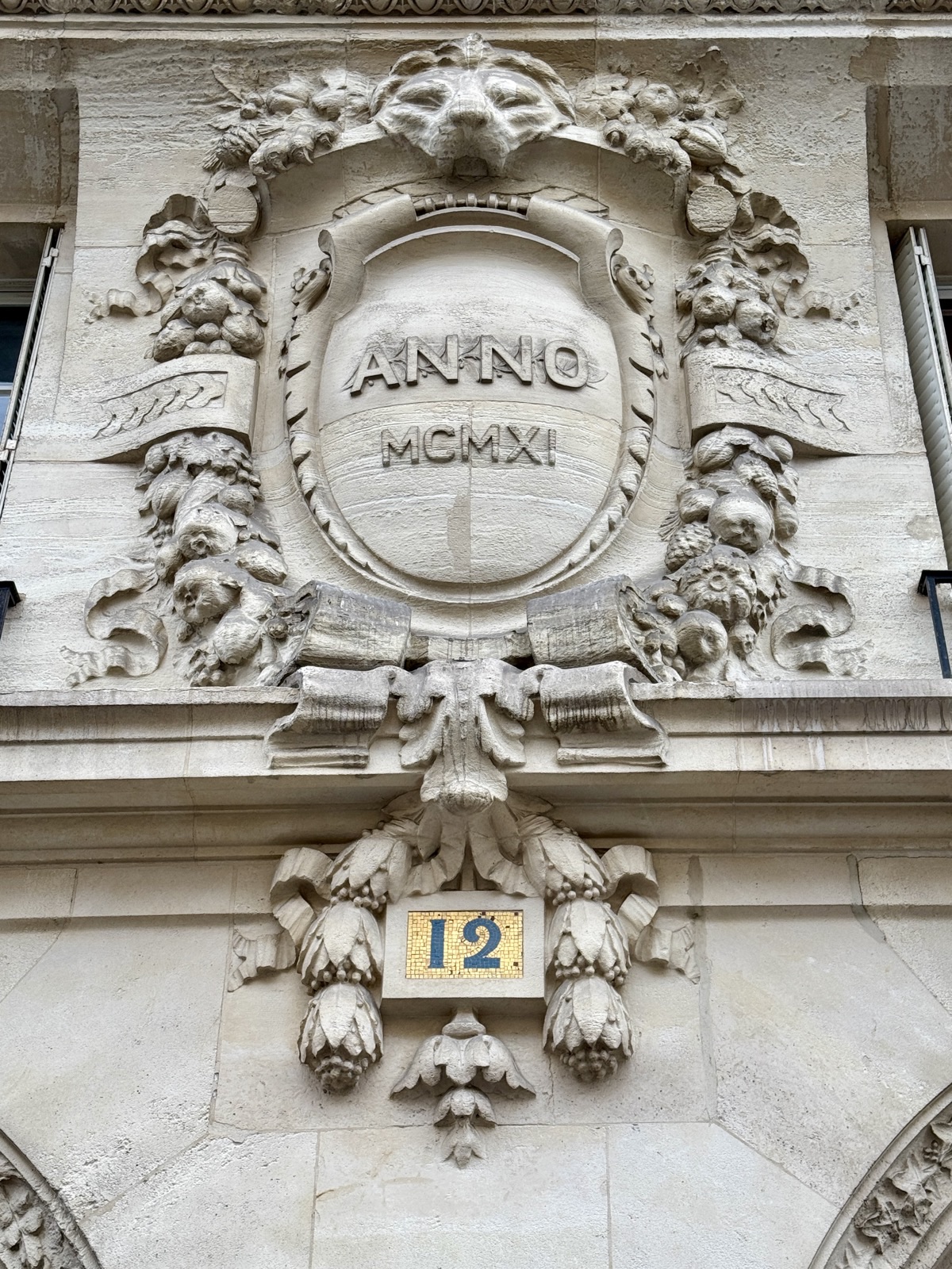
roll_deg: -1.2
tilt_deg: +37.7
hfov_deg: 30.3
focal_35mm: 48
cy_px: 634
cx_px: 476
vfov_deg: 39.7
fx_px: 1760
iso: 80
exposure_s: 1/121
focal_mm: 6.76
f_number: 1.78
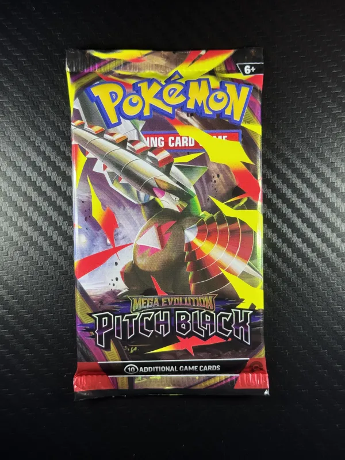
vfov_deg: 39.7
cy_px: 230
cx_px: 172
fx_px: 638
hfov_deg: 30.3
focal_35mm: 48
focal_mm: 6.76
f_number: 1.78
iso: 64
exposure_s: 1/604
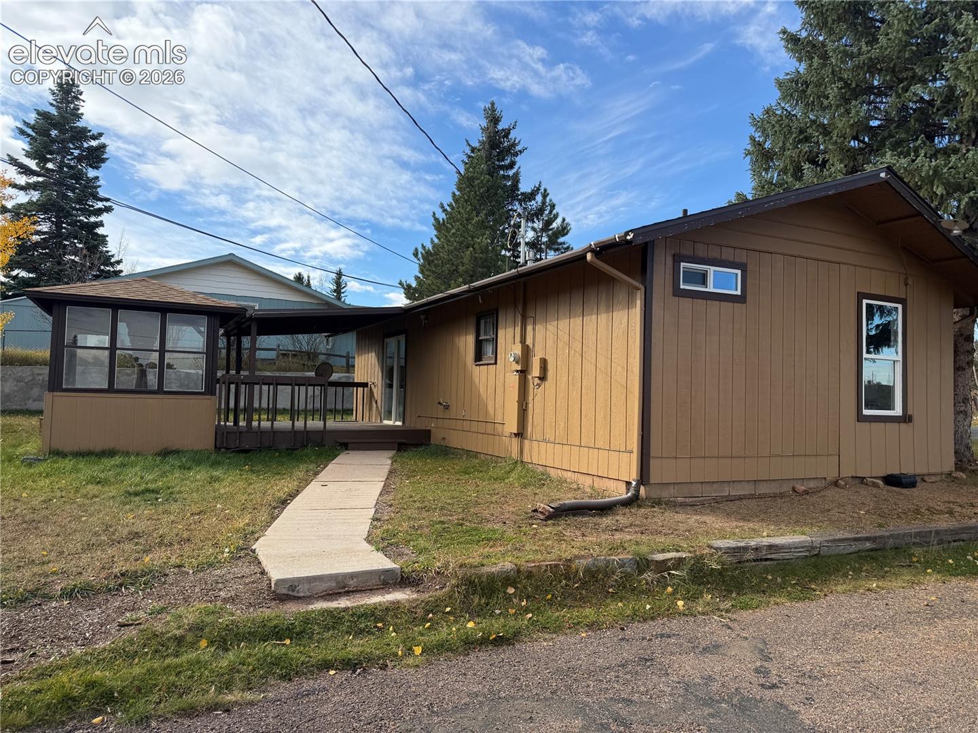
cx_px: 489
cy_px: 366
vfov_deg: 56.8
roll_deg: -1.0
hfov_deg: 71.6
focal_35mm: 24
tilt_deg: +3.2
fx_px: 678
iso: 80
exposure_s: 1/2370
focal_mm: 6.76
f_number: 1.78
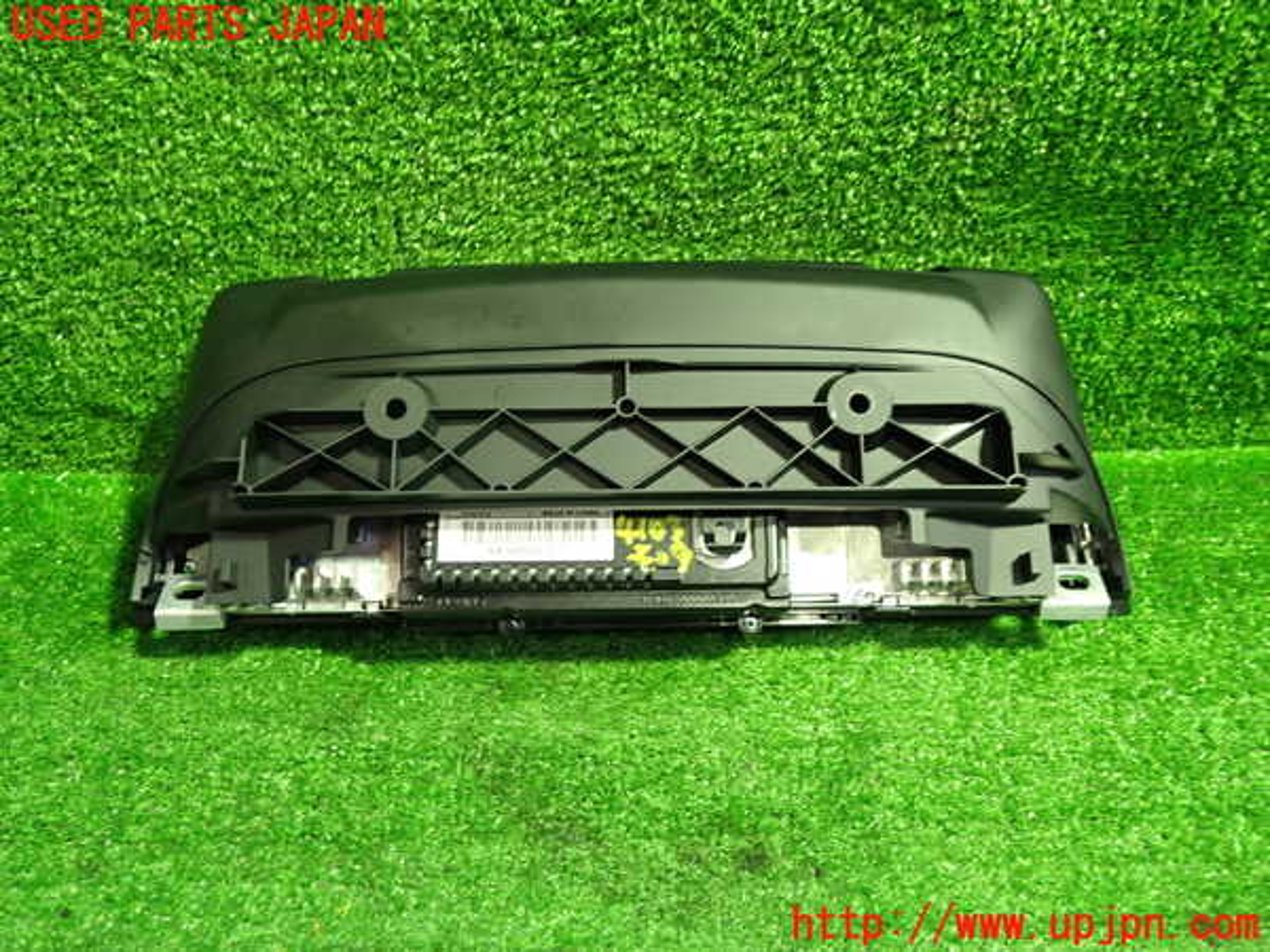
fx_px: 1101
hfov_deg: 60.0
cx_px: 635
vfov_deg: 46.8
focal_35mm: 30
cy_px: 476
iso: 500
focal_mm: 5.4
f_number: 2.3
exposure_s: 1/30
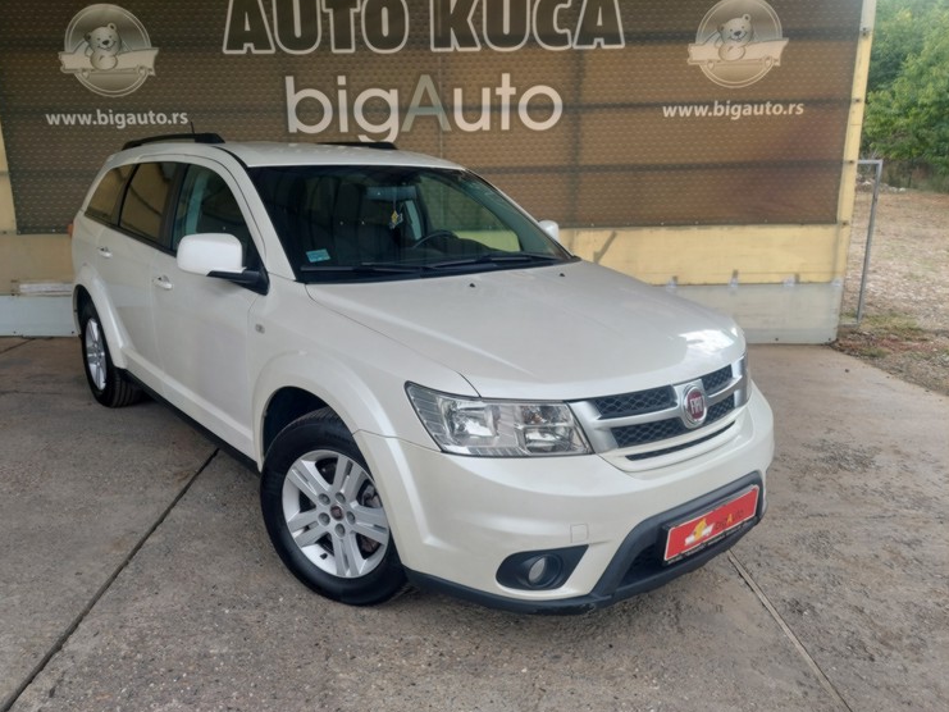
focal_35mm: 27
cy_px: 364
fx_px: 740
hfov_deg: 65.2
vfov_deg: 51.4
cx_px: 441
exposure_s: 1/326
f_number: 1.8
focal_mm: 5.23
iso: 40
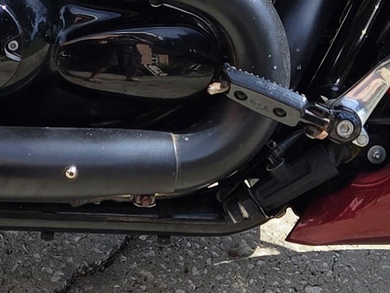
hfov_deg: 13.0
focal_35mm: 150
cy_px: -36
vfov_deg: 9.8
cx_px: -2
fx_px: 1690
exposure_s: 1/1038
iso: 25
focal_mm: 5.4
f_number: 1.8
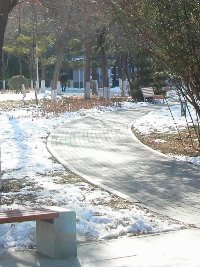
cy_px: -93
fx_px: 763
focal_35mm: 99
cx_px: 43
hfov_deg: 14.9
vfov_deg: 18.3
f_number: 3
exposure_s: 1/200
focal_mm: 5.8
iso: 50
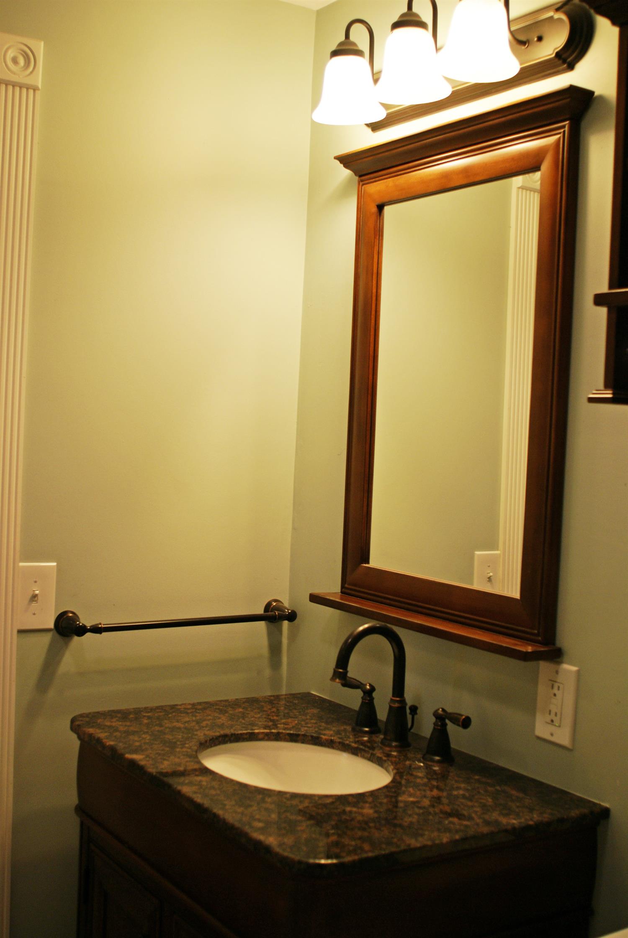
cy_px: 469
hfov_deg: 32.0
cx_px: 314
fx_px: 1096
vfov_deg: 46.3
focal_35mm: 42
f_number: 2.8
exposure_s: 1/50
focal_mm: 28
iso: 125
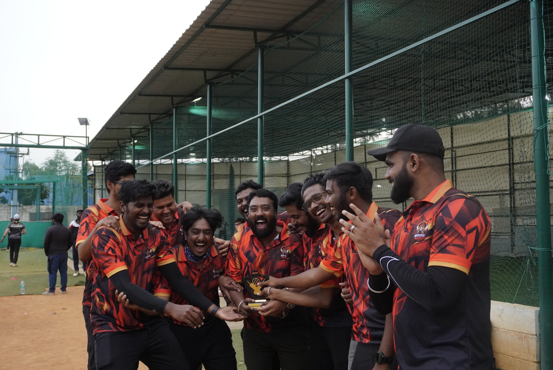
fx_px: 576
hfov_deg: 51.3
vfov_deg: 35.5
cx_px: 276
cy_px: 185
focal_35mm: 38
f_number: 5.6
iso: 3200
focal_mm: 25
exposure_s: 1/1000
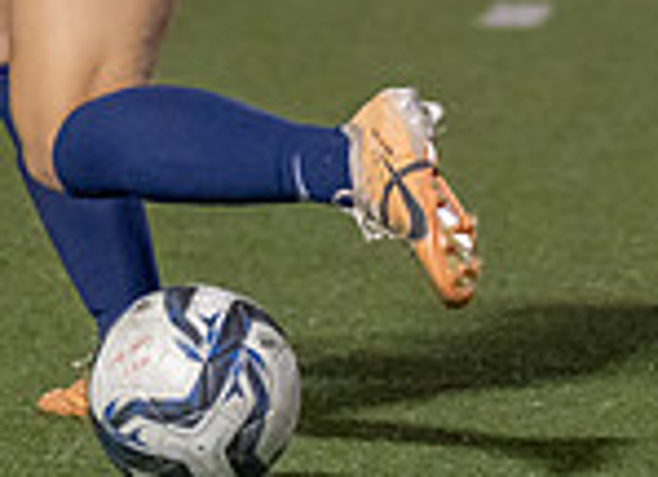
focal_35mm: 780
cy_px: -473
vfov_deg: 1.9
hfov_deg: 2.6
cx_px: 11
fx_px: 14650
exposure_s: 1/1000
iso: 4000
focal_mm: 139
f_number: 2.8
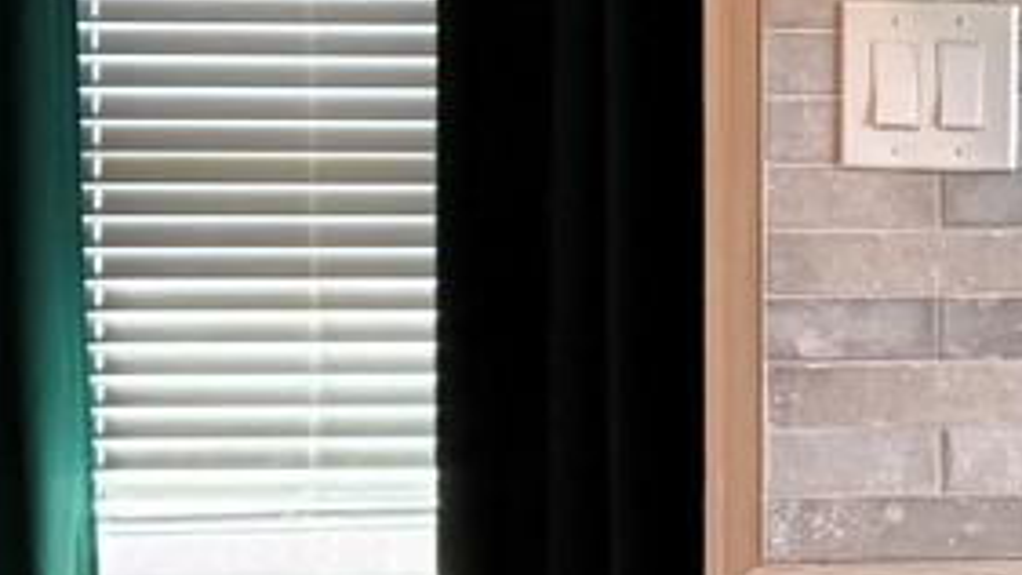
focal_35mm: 149
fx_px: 4037
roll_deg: -0.6
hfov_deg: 12.8
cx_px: 1968
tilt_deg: -2.2
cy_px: 44
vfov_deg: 8.1
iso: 125
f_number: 1.78
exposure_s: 1/120
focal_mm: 6.76
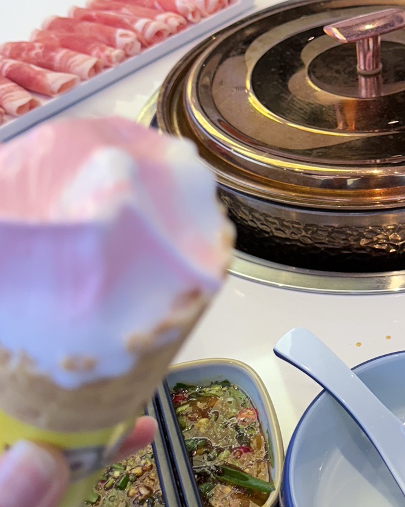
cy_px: 214
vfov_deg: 33.5
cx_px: 371
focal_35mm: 56
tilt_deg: -41.8
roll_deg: +4.6
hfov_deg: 26.2
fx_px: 840
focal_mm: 6.76
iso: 125
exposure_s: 1/100
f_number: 1.78
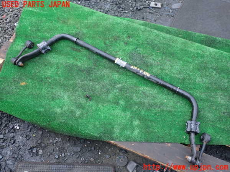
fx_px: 199
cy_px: 86
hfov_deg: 60.0
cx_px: 115
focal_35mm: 30
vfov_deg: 46.8
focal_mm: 5.4
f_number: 2.3
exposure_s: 1/40
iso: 200
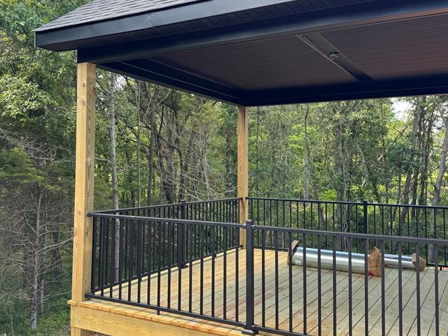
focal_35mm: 37
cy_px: 142
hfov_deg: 49.8
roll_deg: -1.3
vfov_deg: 38.6
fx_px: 479
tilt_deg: +2.8
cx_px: 181
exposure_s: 1/167
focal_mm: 6.76
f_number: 1.78
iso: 64
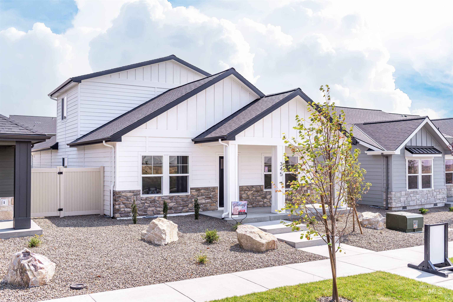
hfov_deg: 54.4
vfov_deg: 37.9
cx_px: 226
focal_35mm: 35
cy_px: 151
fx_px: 441
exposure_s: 1/1250
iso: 100
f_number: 4.5
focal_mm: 35
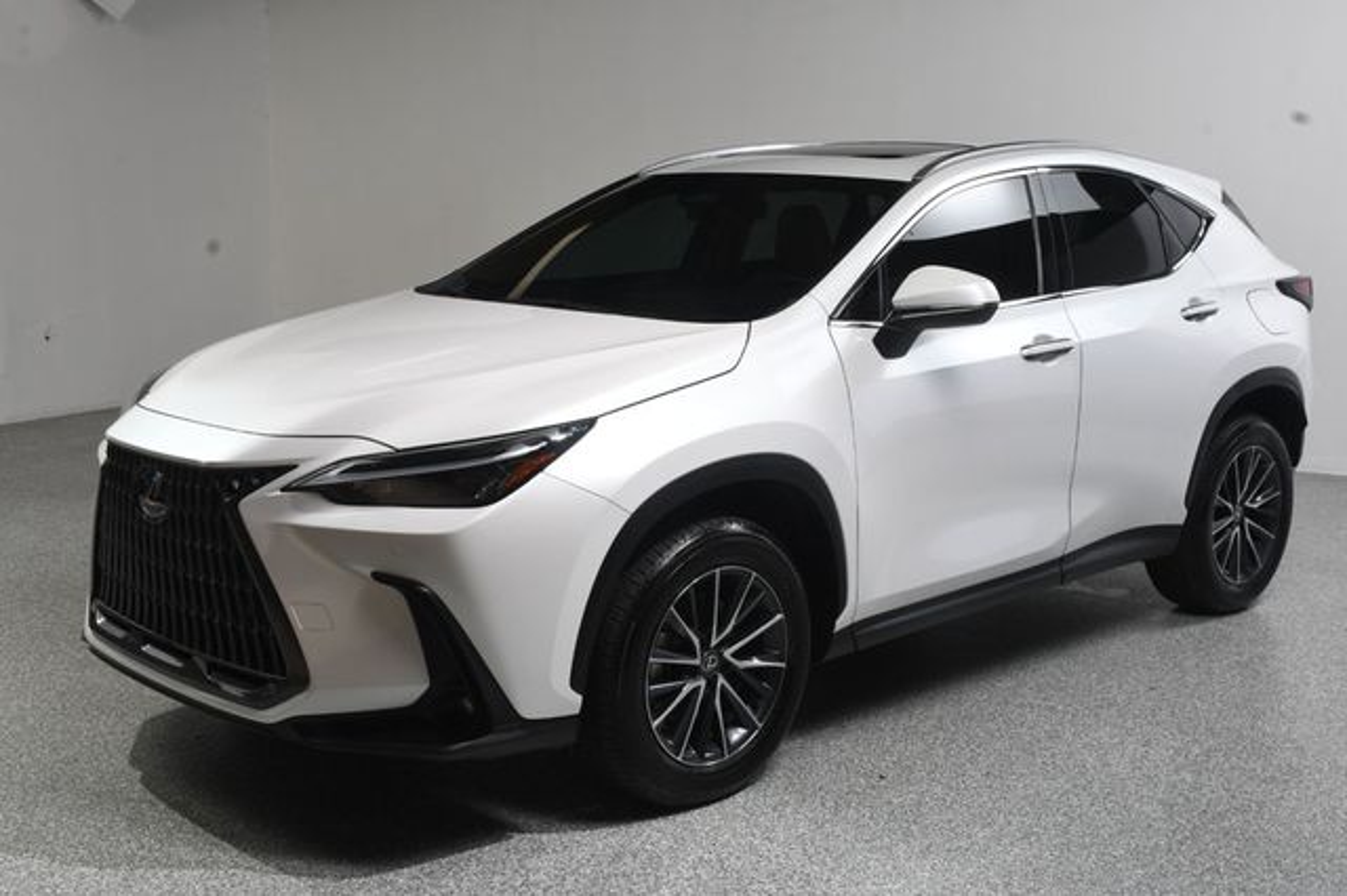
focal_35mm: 45
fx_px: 1683
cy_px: 448
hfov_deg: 43.6
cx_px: 674
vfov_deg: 29.8
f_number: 13
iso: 100
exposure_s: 1/160
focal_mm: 30
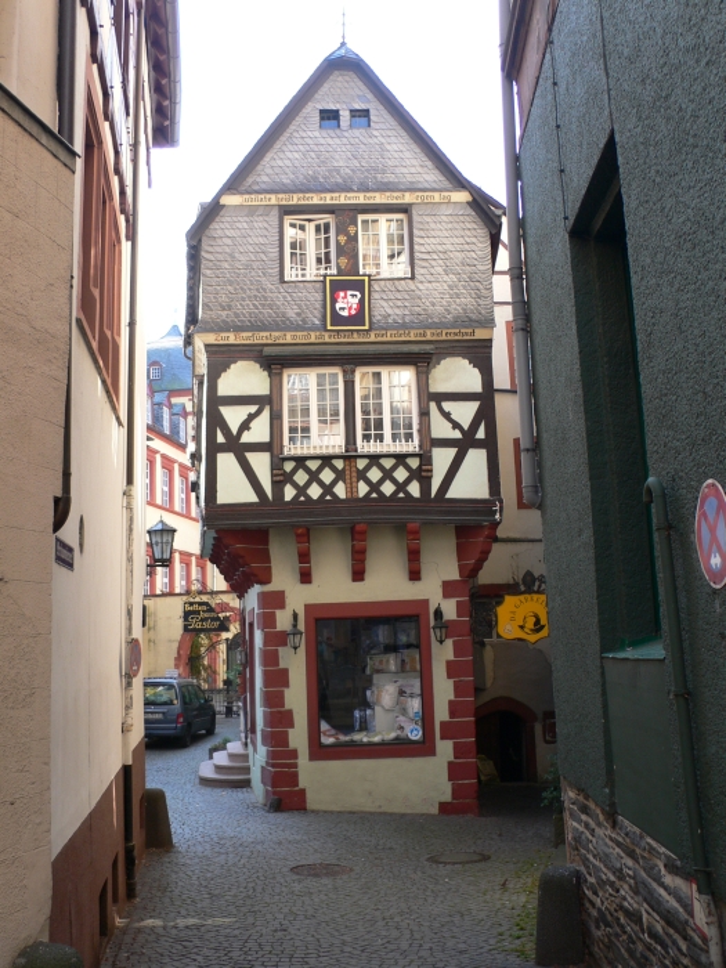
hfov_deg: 41.8
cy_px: 484
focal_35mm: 34
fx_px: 951
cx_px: 363
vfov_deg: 54.0
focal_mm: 6.3
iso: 80
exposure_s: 1/125
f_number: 2.8
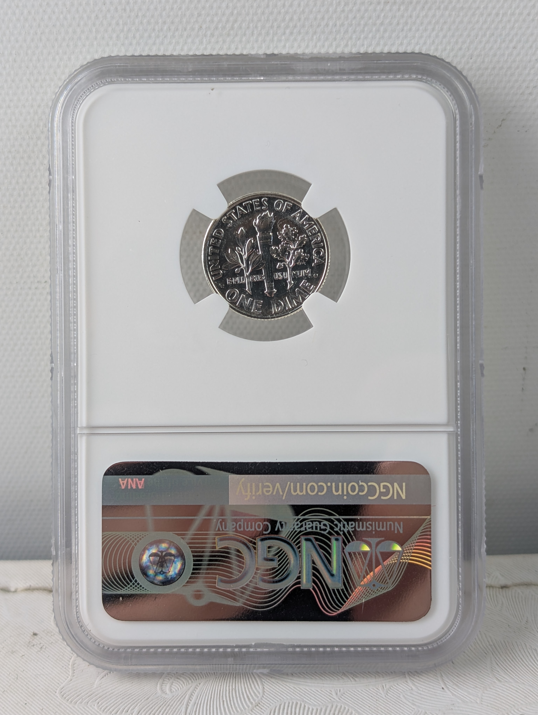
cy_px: 358
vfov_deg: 38.9
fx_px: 1013
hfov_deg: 29.7
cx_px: 269
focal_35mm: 49
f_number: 1.68
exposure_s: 1/60
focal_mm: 6.9
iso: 39
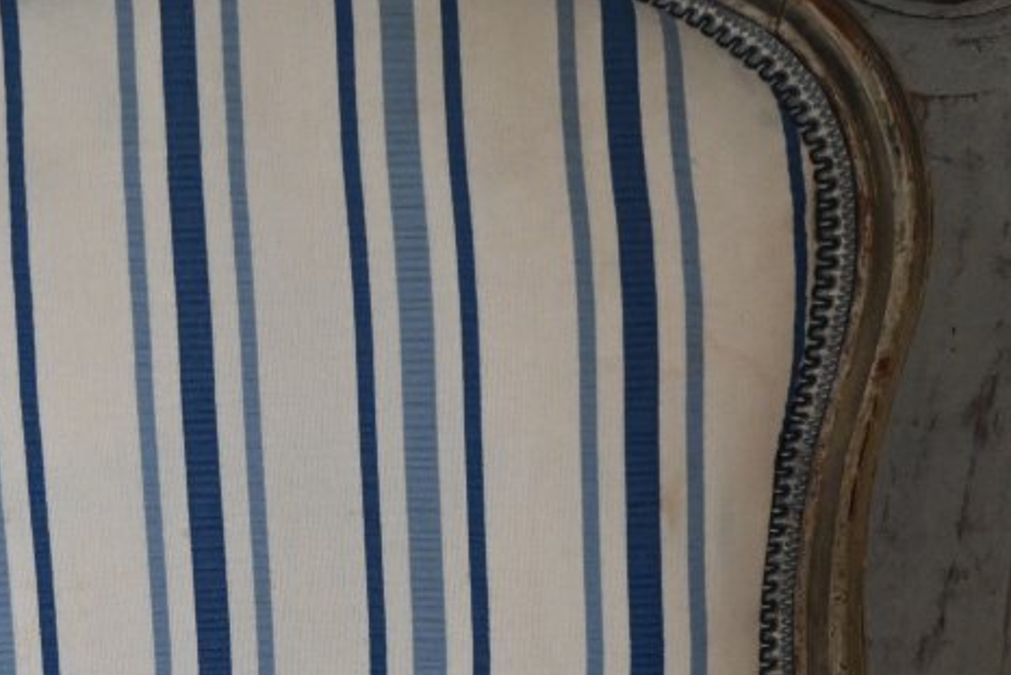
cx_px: 215
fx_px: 3417
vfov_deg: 11.2
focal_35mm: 122
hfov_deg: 16.7
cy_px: 675
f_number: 4
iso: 1800
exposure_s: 1/125
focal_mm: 31.5
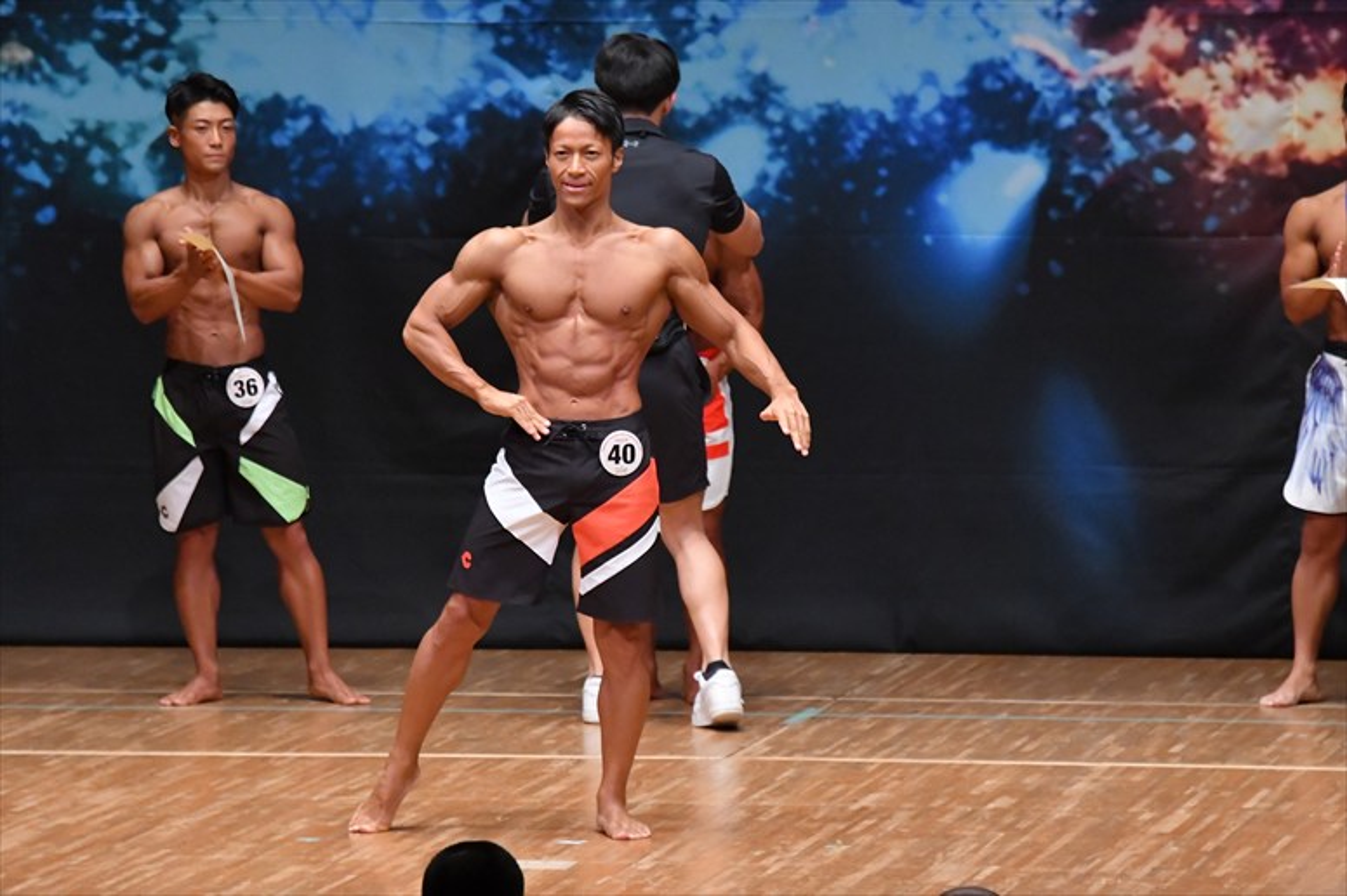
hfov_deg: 7.2
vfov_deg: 4.8
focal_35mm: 285
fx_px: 10659
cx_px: 674
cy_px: 448
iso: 6400
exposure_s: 1/400
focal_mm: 190
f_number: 5.6
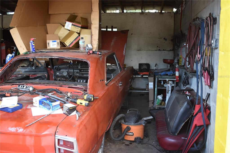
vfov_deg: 34.2
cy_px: 76
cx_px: 115
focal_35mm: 39
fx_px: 249
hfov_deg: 49.6
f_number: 4
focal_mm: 26
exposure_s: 1/125
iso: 800
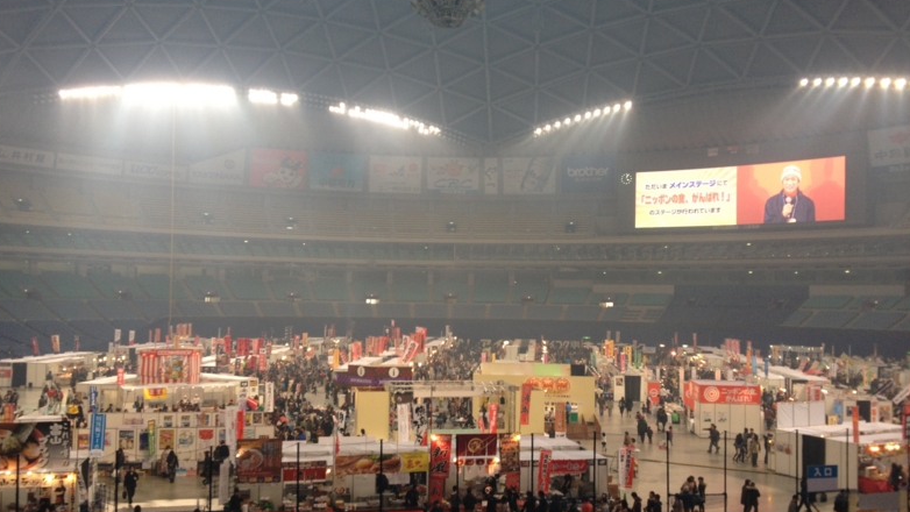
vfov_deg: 30.4
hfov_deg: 51.6
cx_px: 448
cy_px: 276
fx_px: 941
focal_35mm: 39
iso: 80
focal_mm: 4.28
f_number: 2.4
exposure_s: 1/60
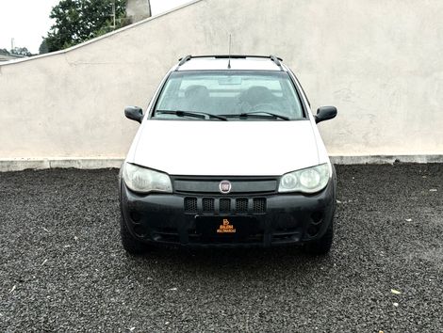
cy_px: 166
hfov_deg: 39.6
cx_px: 222
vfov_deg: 30.3
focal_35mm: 48
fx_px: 615
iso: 64
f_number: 1.78
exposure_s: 1/208
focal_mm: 6.76
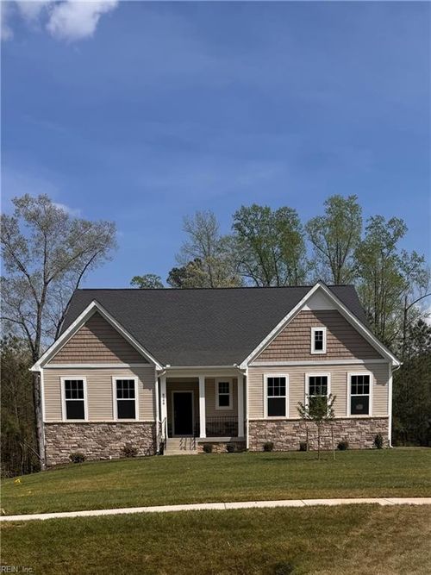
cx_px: 216
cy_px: 288
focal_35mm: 24
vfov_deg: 71.6
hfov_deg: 56.8
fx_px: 399
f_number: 1.78
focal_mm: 6.76
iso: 80
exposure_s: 1/6410
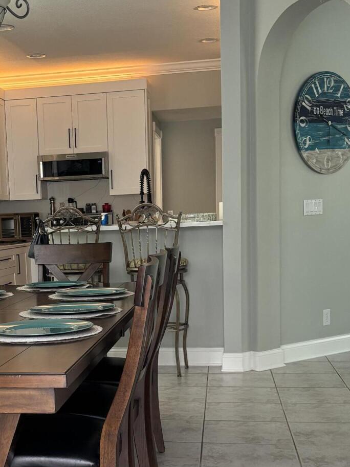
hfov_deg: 25.2
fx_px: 768
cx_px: 73
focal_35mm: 57
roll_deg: +1.8
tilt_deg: -8.0
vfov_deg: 33.4
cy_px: 321
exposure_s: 1/121
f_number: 1.6
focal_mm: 5.96
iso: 125
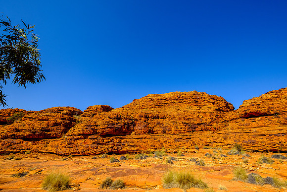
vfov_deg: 77.4
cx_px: 144
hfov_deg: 100.4
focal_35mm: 15
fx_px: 120
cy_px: 96
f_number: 8
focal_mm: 10
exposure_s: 1/640
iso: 200
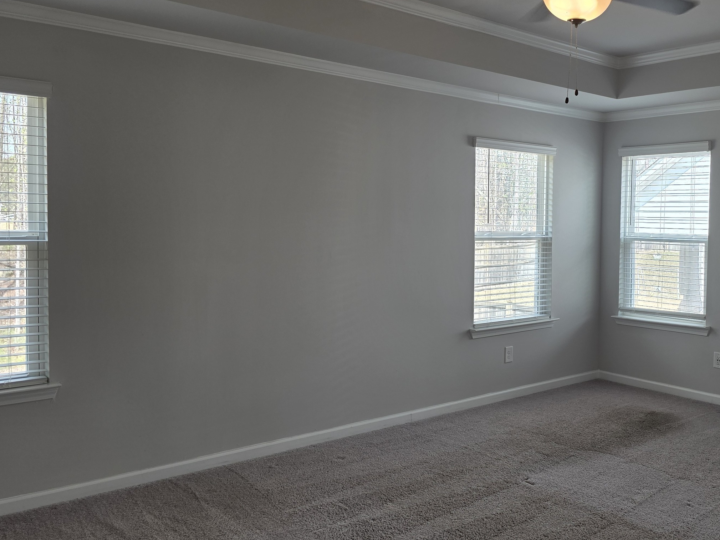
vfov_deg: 40.7
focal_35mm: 35
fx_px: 728
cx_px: 542
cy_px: 258
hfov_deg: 50.4
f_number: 1.7
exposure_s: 1/180
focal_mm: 6.3
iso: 64
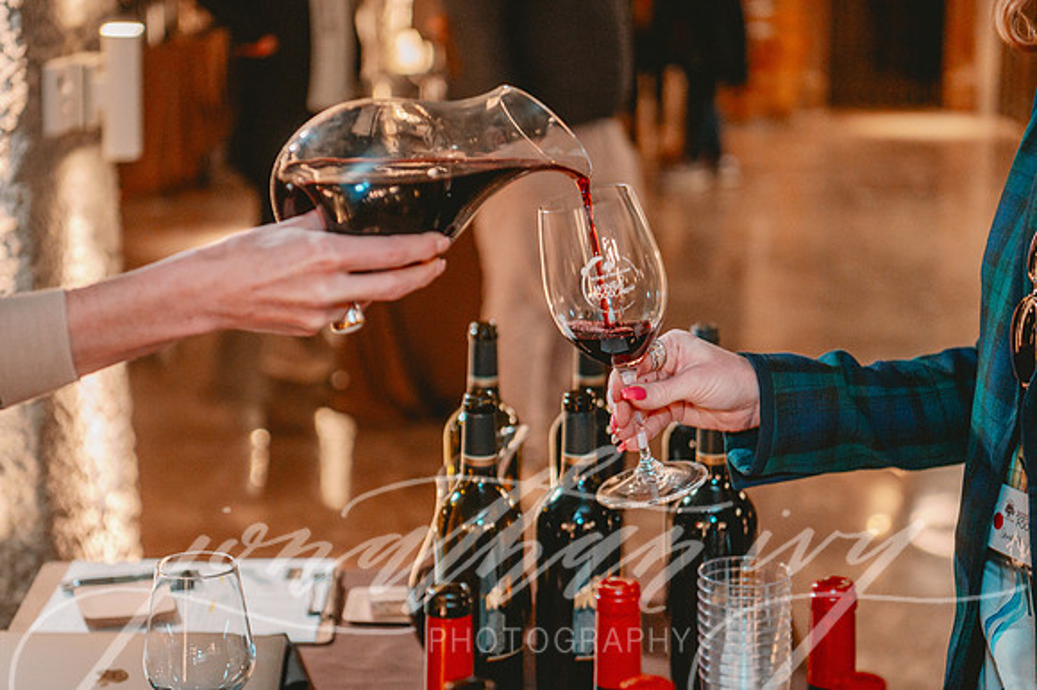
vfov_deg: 19.4
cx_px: 518
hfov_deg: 28.9
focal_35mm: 70
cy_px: 345
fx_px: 2015
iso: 3200
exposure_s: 1/60
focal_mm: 70
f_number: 3.5
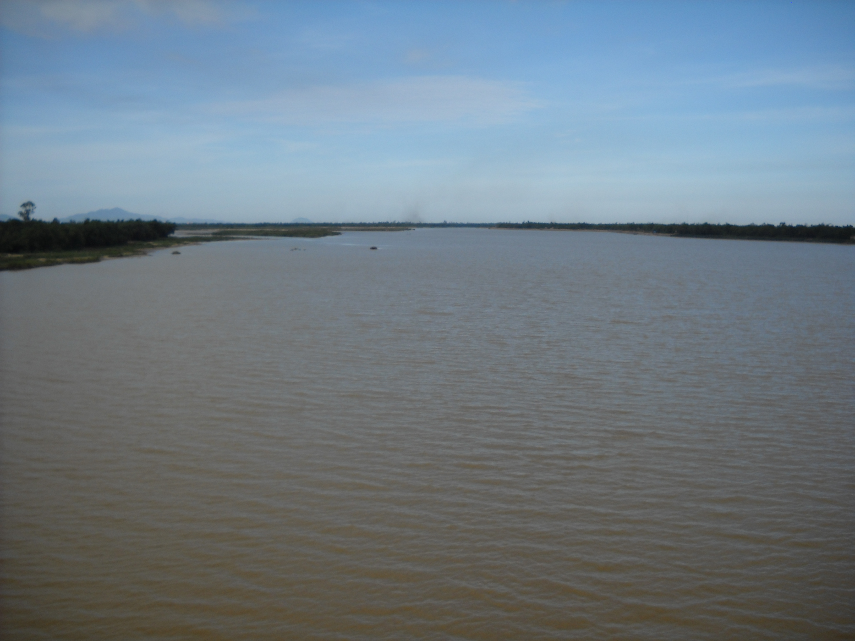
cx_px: 428
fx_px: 1013
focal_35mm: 41
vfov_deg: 35.1
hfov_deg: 45.8
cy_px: 320
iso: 64
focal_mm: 6.72
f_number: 5.5
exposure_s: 1/337
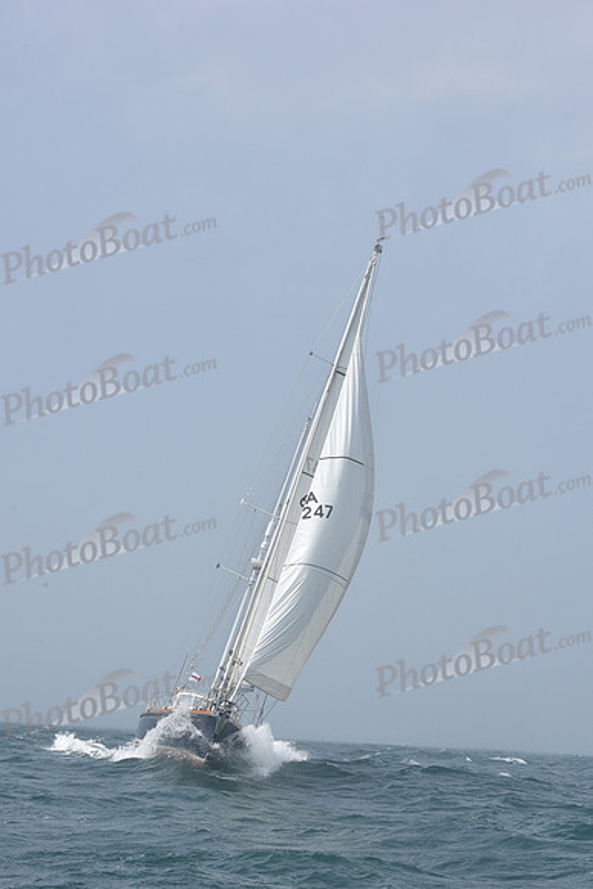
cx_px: 296
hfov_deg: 19.5
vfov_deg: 28.8
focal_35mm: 70
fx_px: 1728
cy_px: 444
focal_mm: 70
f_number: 11
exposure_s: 1/800
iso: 320
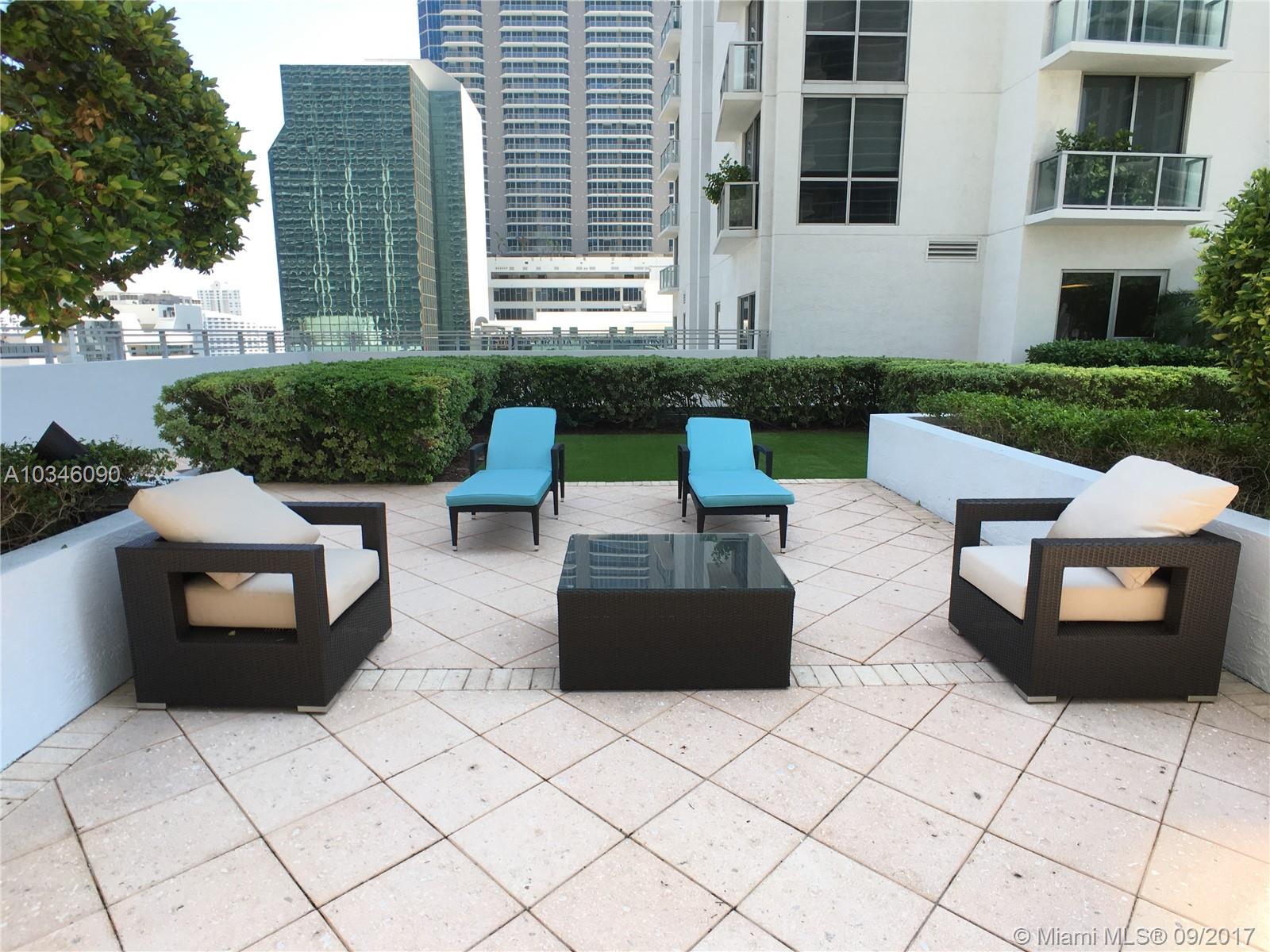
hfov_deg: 61.7
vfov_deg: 48.2
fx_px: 1064
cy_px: 476
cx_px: 635
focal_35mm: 29
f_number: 2.2
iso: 25
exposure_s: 1/364
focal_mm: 4.15
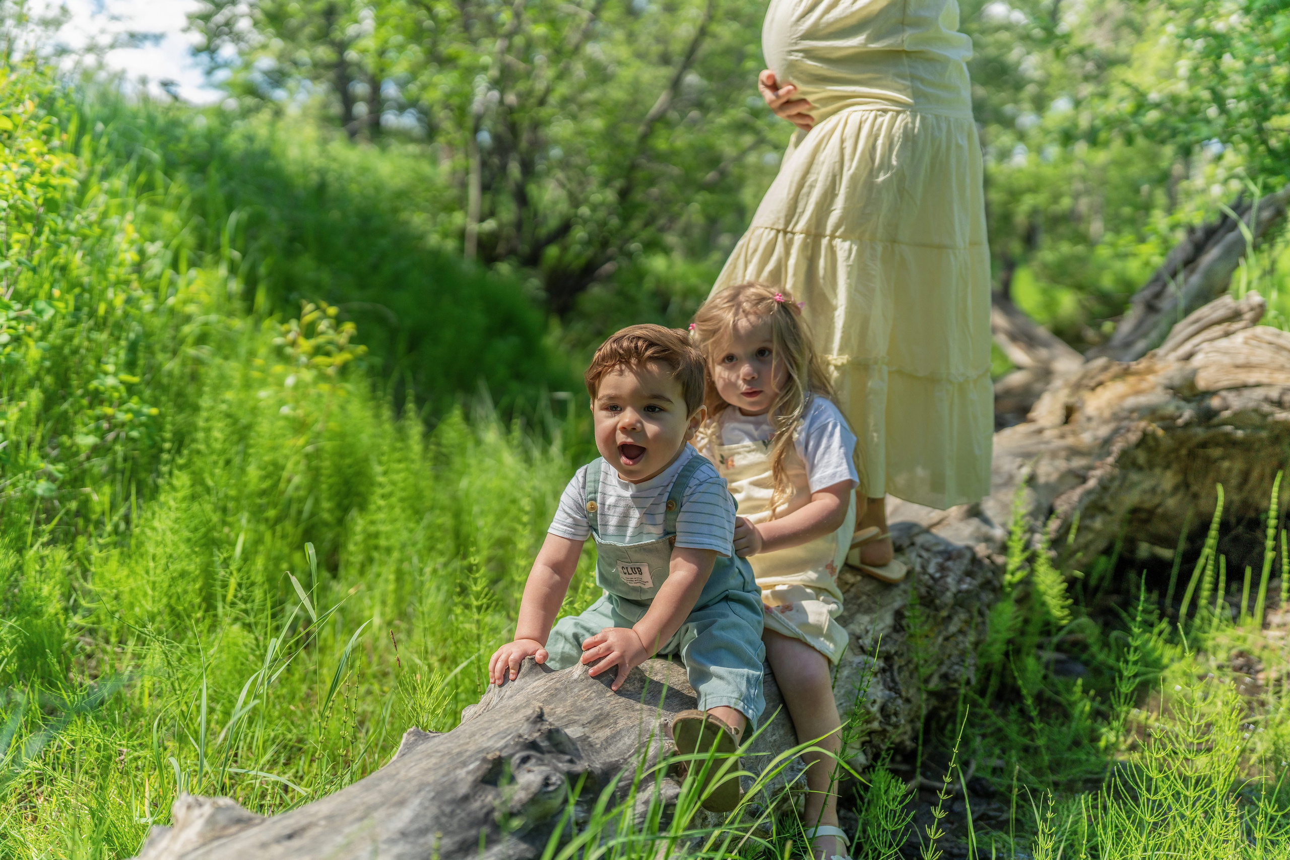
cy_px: 430
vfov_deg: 37.9
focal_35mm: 35
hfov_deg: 54.4
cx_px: 645
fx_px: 1254
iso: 320
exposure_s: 1/4000
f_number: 1.8
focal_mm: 35
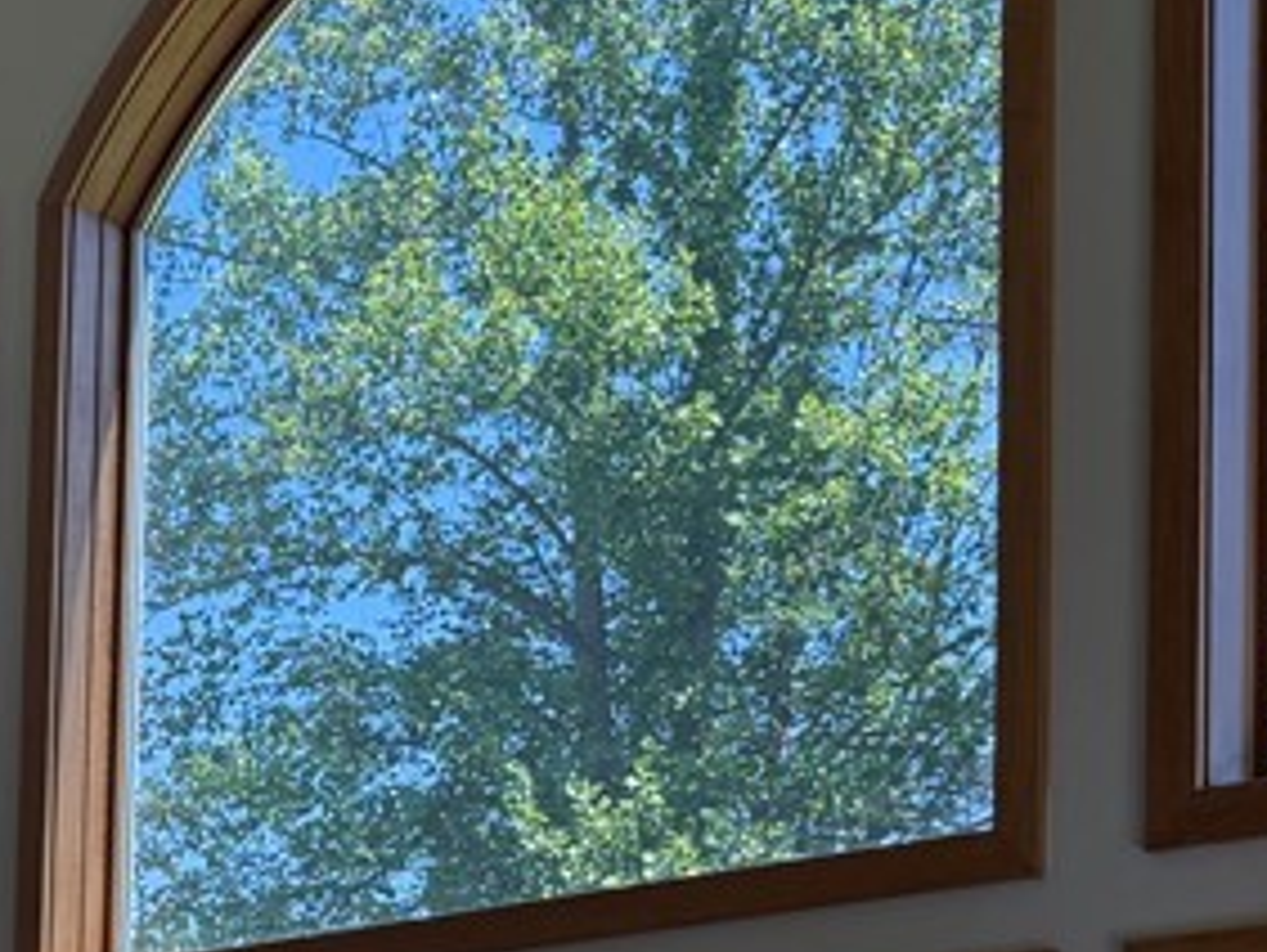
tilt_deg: +3.7
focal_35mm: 87
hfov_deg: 21.4
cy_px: 1289
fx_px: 3187
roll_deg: -1.8
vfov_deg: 16.0
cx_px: -108
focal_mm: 6.76
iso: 80
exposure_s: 1/521
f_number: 1.78
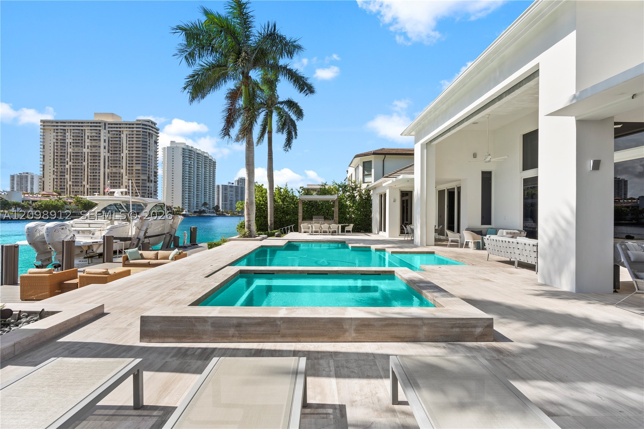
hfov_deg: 96.7
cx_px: 322
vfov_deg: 73.7
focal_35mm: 16
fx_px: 286
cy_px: 214
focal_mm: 16
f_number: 9
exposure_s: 1/30
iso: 50
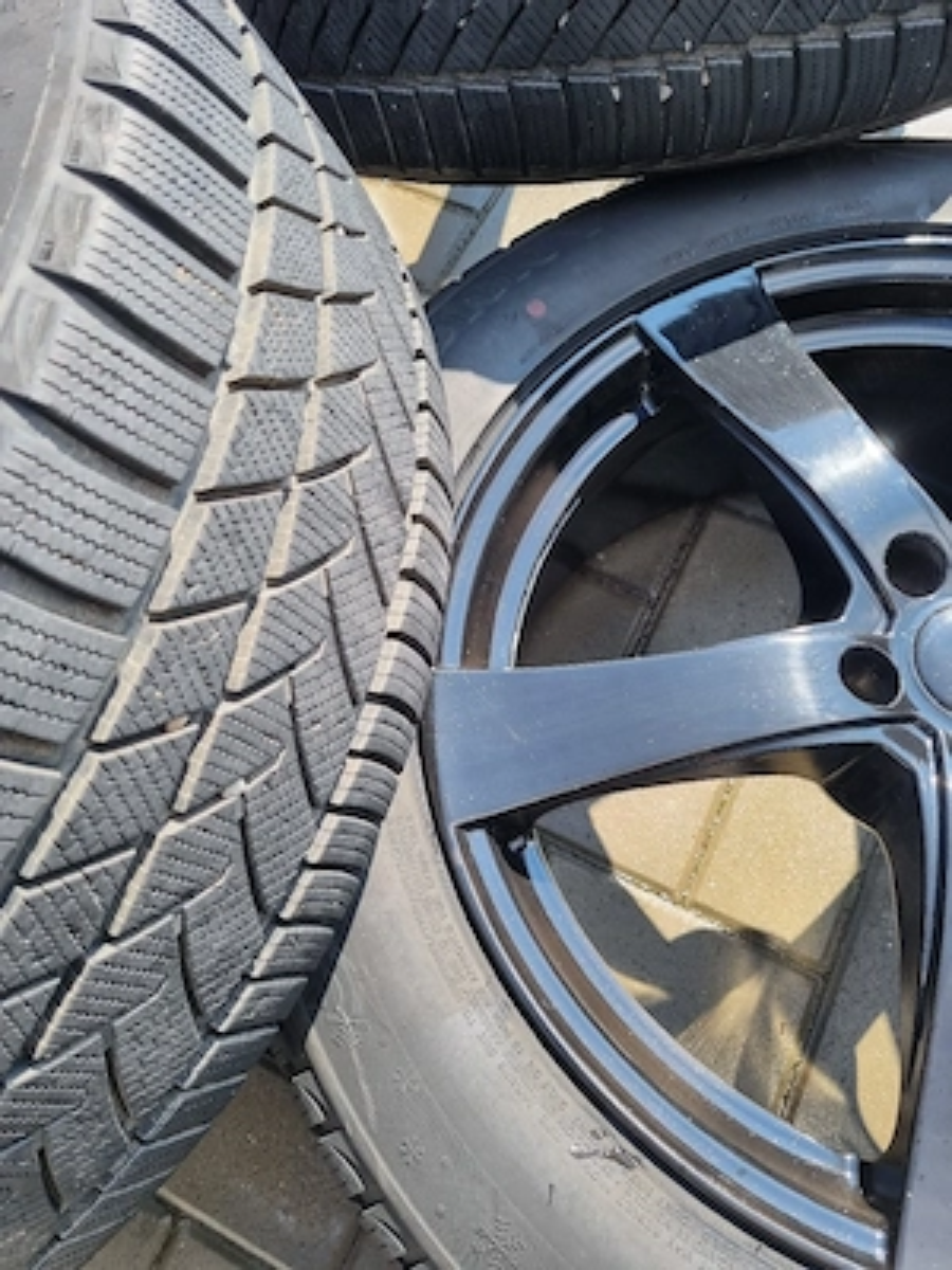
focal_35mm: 26
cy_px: 635
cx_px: 476
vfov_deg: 67.3
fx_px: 953
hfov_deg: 53.1
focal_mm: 5.4
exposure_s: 1/588
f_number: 1.8
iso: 50
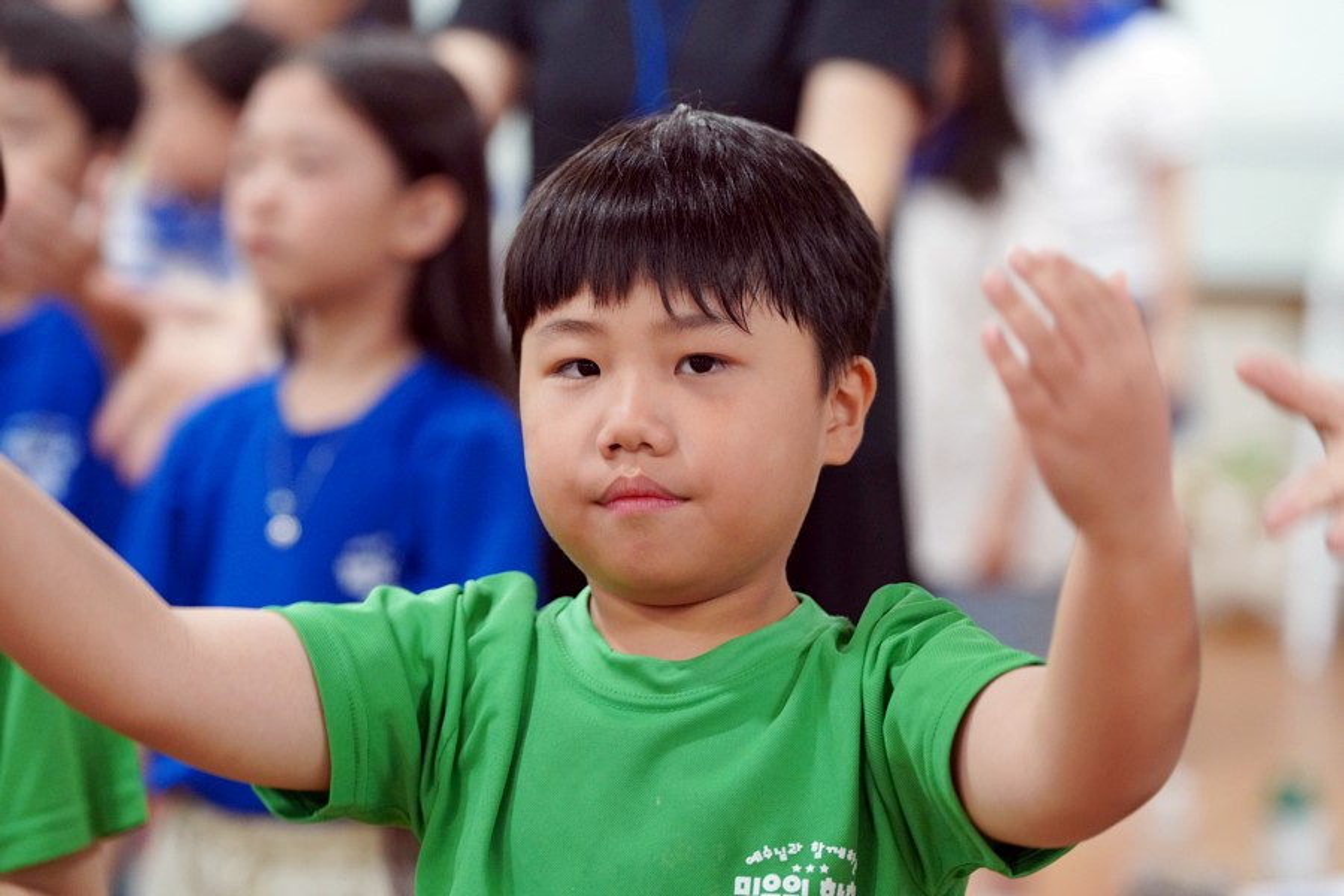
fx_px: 5637
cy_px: 448
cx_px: 672
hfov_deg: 13.6
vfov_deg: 9.1
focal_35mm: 151
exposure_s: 1/160
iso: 4000
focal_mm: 151
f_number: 4
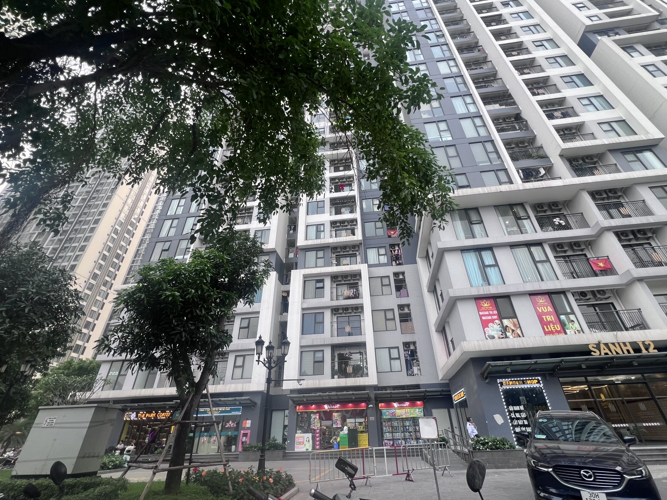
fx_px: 289
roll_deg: +2.0
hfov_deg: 98.1
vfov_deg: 81.5
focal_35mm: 15
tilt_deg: +34.3
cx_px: 344
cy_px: 226
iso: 32
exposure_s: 1/99
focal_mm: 1.57
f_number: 1.8
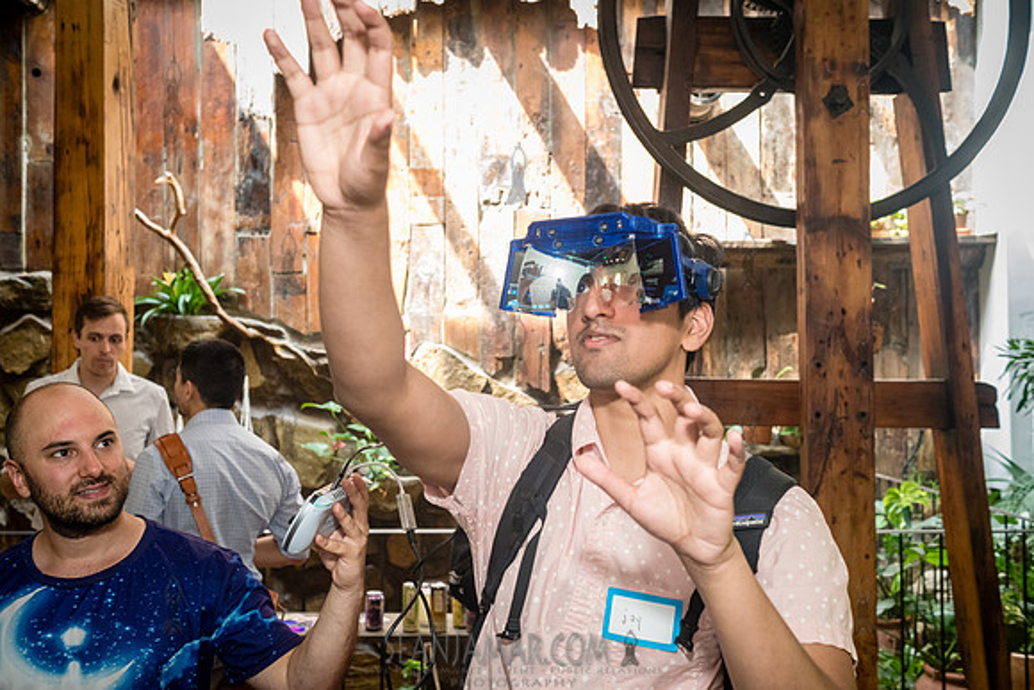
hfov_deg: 54.4
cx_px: 517
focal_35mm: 35
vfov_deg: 37.9
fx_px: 1005
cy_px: 345
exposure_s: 1/200
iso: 4000
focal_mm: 35
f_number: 5
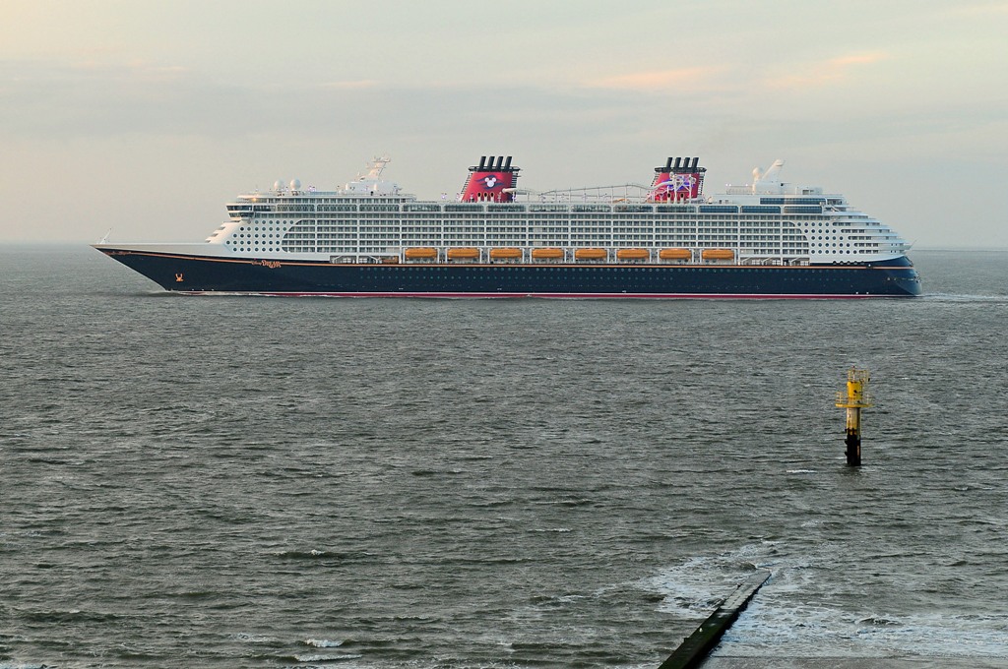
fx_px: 3356
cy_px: 334
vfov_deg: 11.4
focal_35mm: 120
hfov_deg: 17.1
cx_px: 504
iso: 560
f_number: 4.5
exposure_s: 1/500
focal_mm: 80
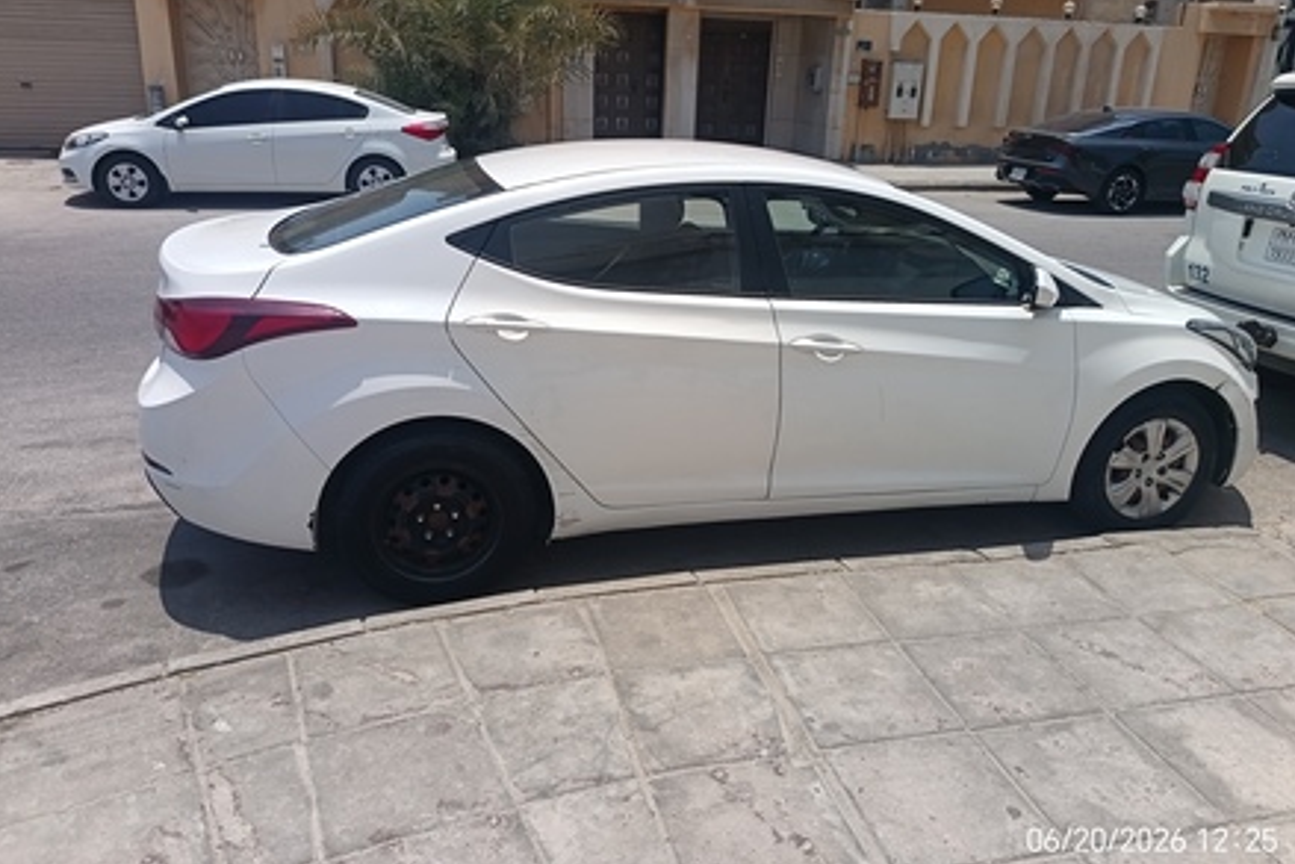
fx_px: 936
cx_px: 653
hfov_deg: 69.4
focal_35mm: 26
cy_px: 385
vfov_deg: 49.5
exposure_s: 1/694
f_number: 1.75
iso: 100
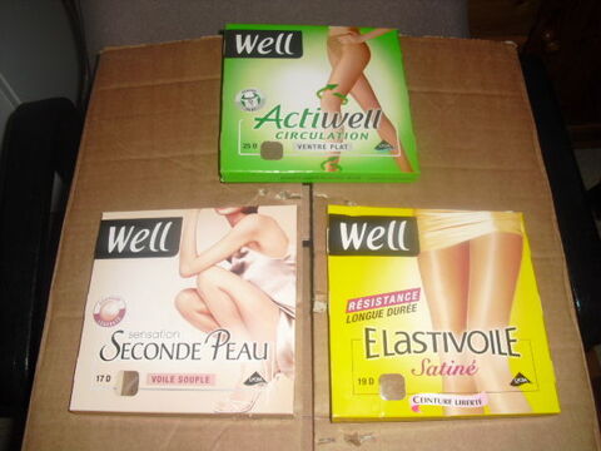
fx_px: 625
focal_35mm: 36
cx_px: 300
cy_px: 226
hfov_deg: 51.4
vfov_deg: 39.7
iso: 100
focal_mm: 6.3
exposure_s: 1/60
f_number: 3.1
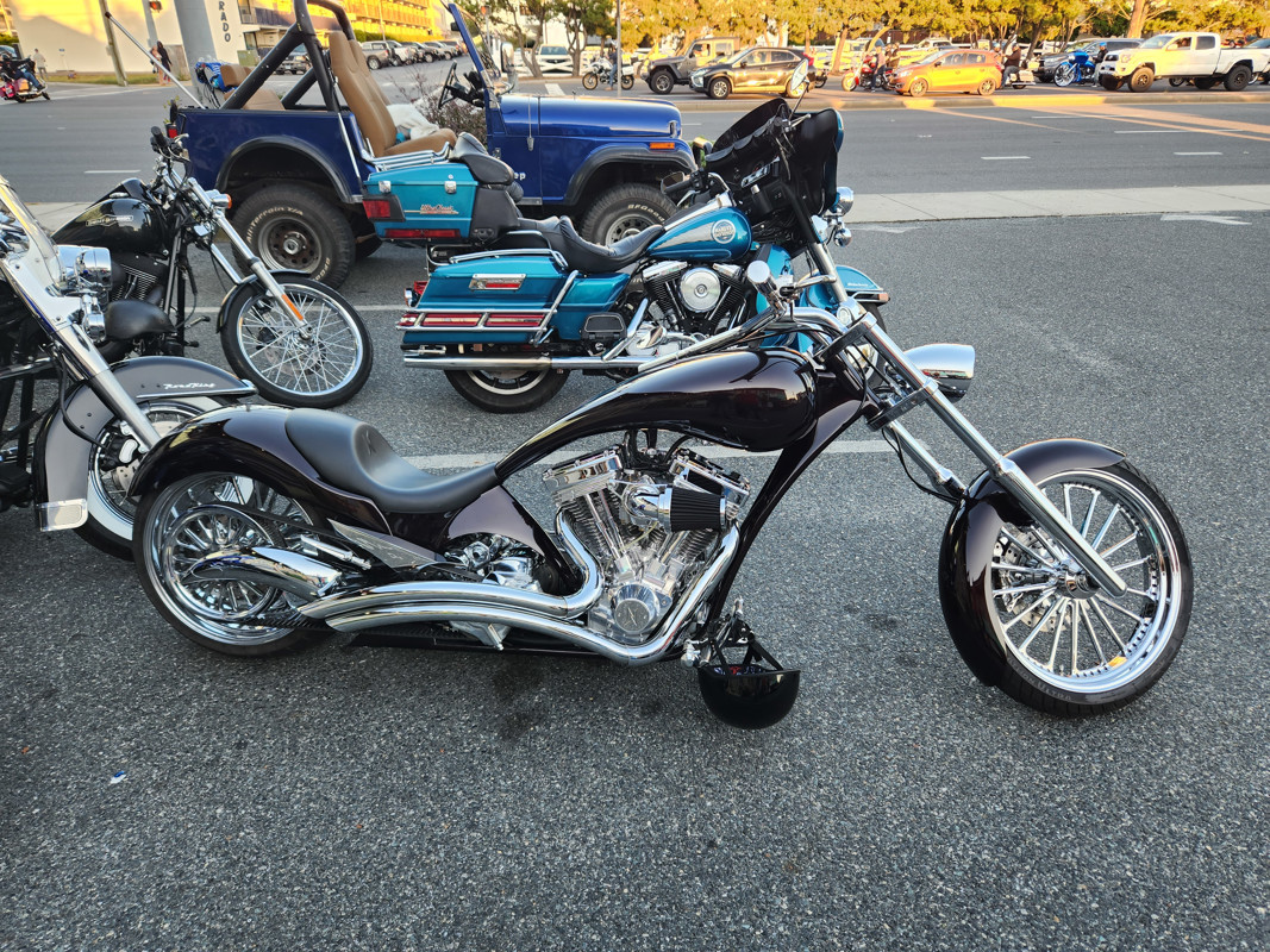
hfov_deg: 73.9
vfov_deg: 58.9
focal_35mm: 23
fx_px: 844
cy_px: 476
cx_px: 635
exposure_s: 1/180
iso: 80
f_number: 1.8
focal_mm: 5.4
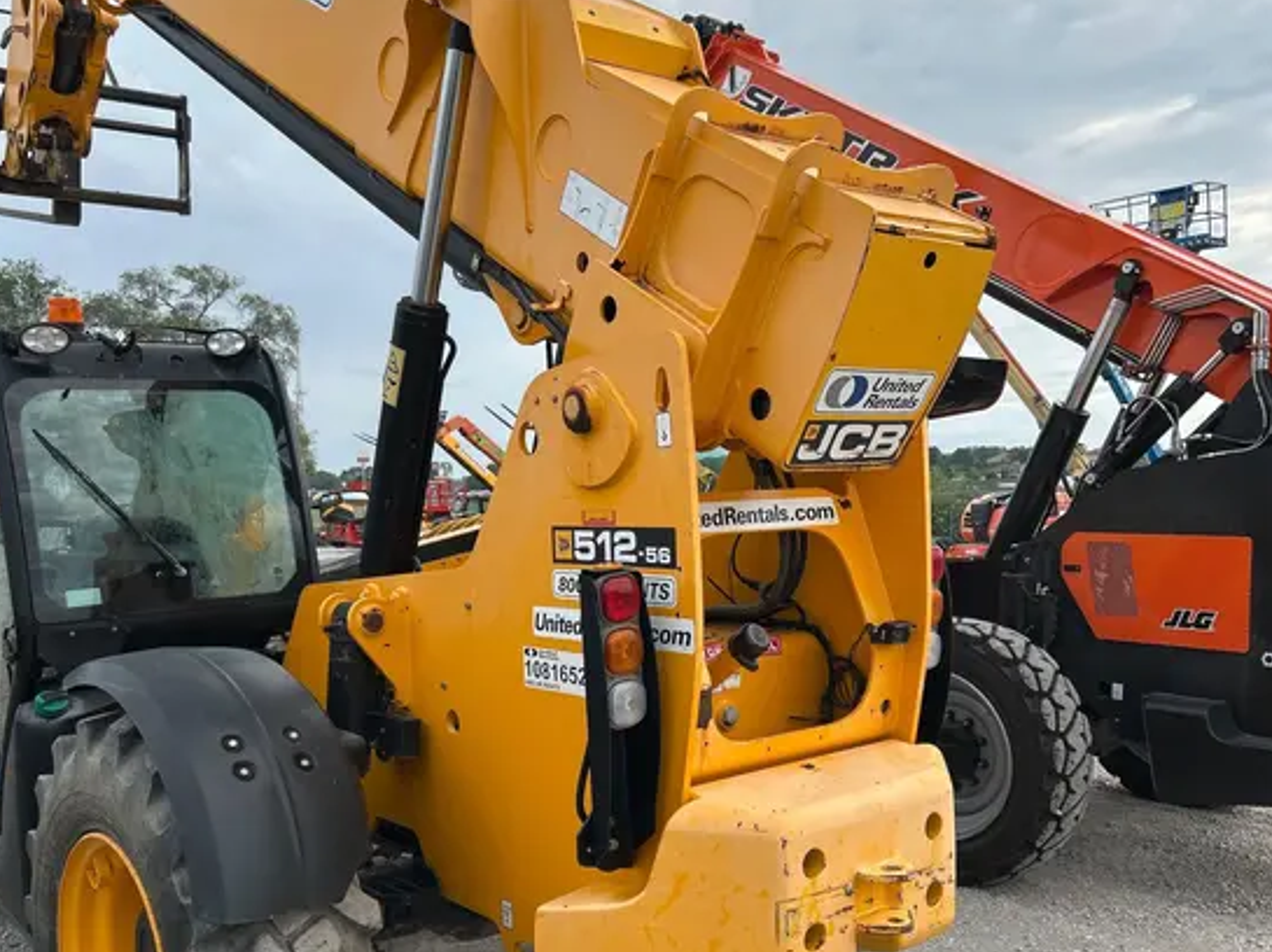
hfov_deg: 52.7
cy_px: 566
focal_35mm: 35
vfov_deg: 40.5
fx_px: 1285
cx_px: 635
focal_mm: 5.7
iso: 50
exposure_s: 1/2762
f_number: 1.5
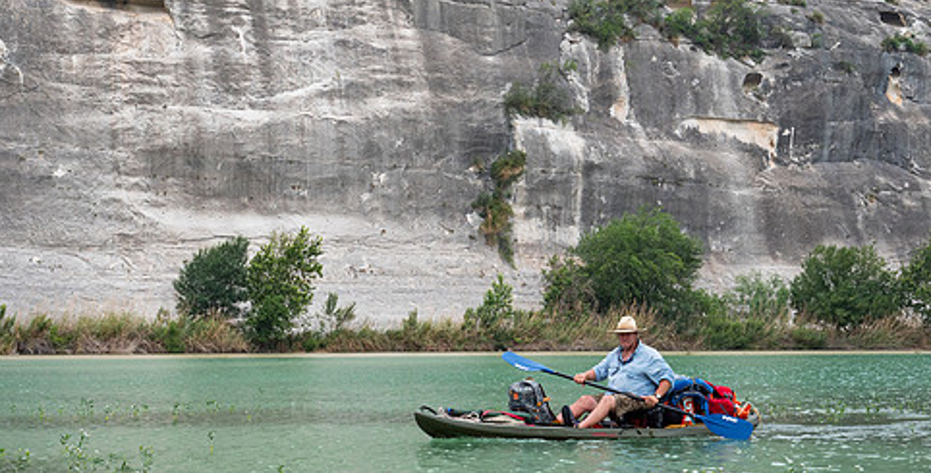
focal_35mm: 63
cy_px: 195
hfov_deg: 34.0
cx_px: 397
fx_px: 1521
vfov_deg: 17.7
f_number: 5.6
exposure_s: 1/320
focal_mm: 23
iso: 400
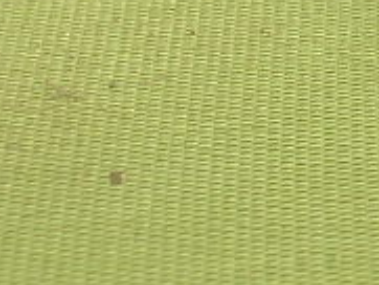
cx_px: 972
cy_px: -333
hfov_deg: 7.1
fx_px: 2849
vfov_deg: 5.6
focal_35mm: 260
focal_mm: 7.7
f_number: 5.4
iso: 50
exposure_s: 1/165
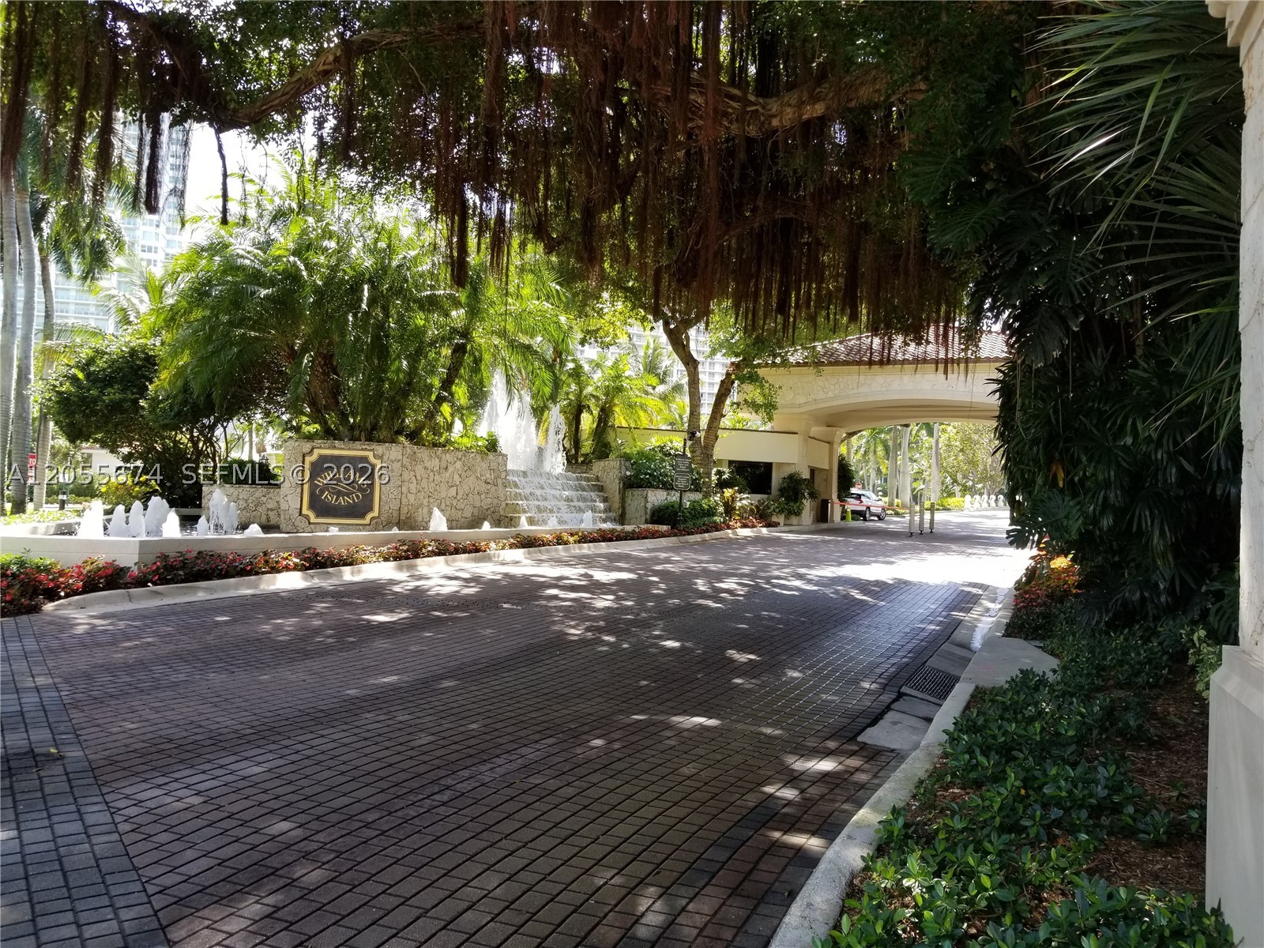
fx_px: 949
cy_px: 474
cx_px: 632
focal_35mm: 26
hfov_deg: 67.3
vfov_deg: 53.1
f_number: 1.7
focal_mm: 4.25
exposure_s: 1/317
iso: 50
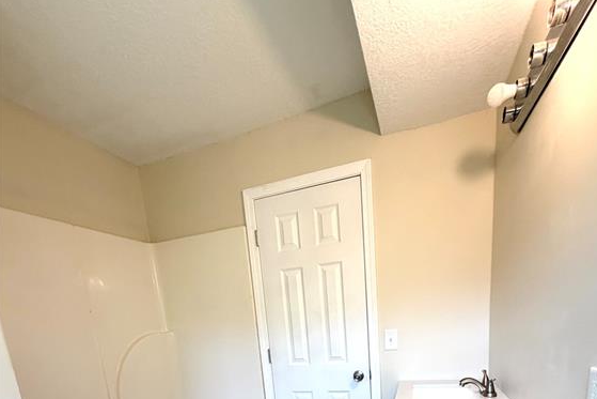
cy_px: 388
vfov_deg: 51.3
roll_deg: +5.2
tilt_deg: -12.3
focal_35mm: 20
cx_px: 303
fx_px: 332
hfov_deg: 84.0
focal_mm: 2.22
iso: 200
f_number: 2.2
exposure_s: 1/120
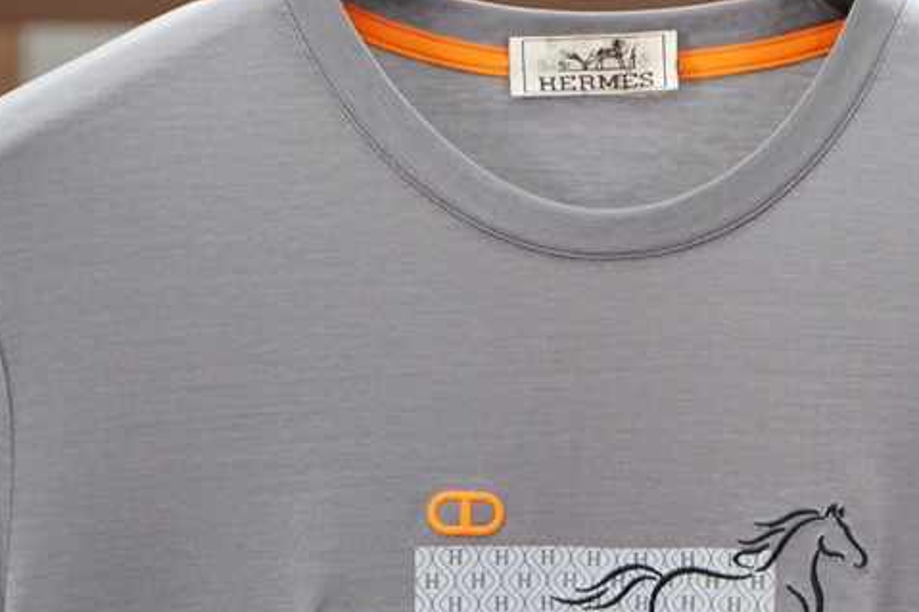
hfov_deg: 9.7
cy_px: 305
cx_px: 562
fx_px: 5439
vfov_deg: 6.4
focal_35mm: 213
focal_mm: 63
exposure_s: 1/125
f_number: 3.5
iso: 800
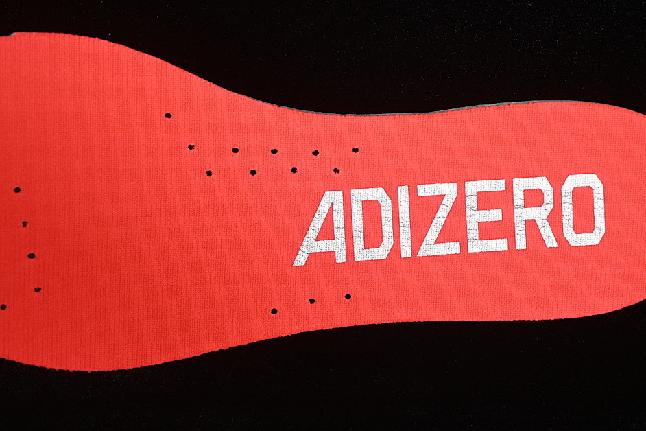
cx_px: 291
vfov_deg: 15.9
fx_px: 1543
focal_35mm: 86
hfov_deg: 23.6
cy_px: 205
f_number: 7.1
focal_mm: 50
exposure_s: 1/60
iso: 160
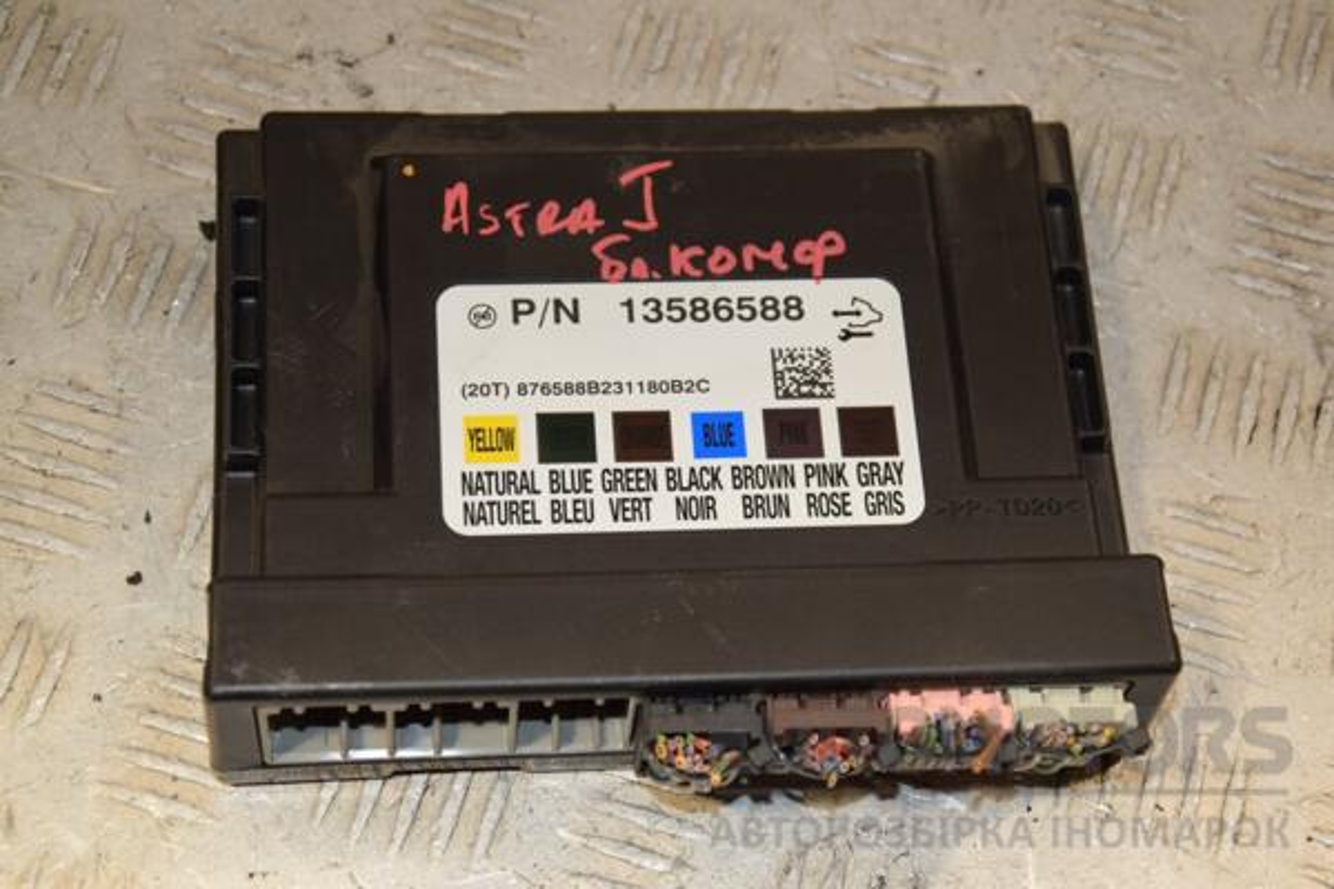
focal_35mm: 78
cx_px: 667
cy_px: 444
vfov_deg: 17.5
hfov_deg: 26.0
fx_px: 2890
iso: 800
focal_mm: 52
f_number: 7.1
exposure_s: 1/200
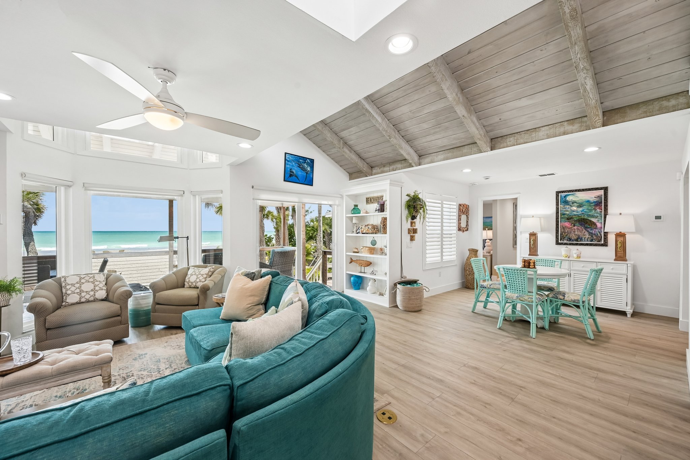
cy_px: 230
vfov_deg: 81.2
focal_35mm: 14
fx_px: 268
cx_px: 345
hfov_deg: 104.3
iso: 400
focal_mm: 14
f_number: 8
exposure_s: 1/100
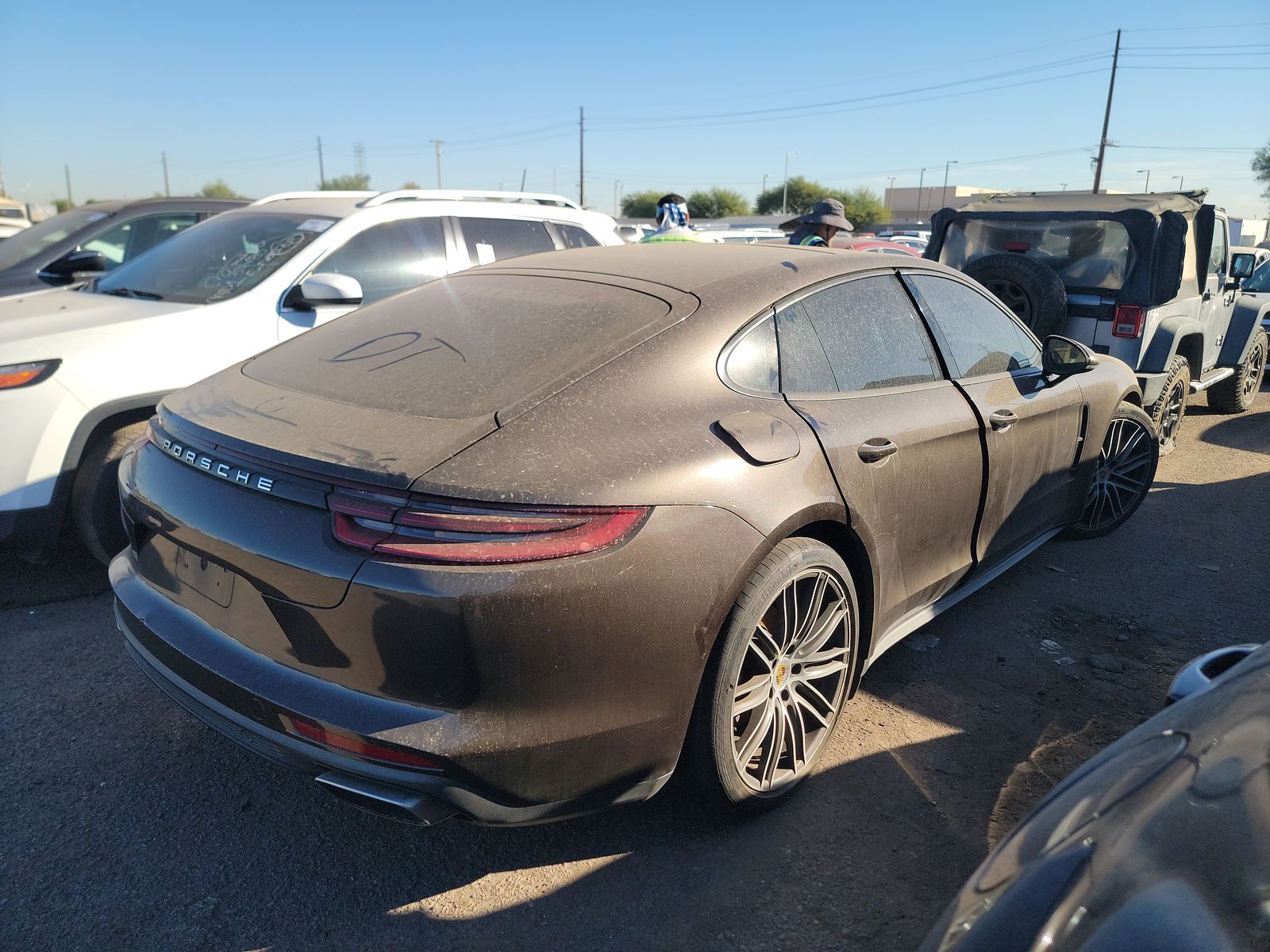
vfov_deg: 56.8
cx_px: 635
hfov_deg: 71.6
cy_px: 476
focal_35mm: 24
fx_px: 881
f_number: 1.8
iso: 50
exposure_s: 1/563
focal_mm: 6.7
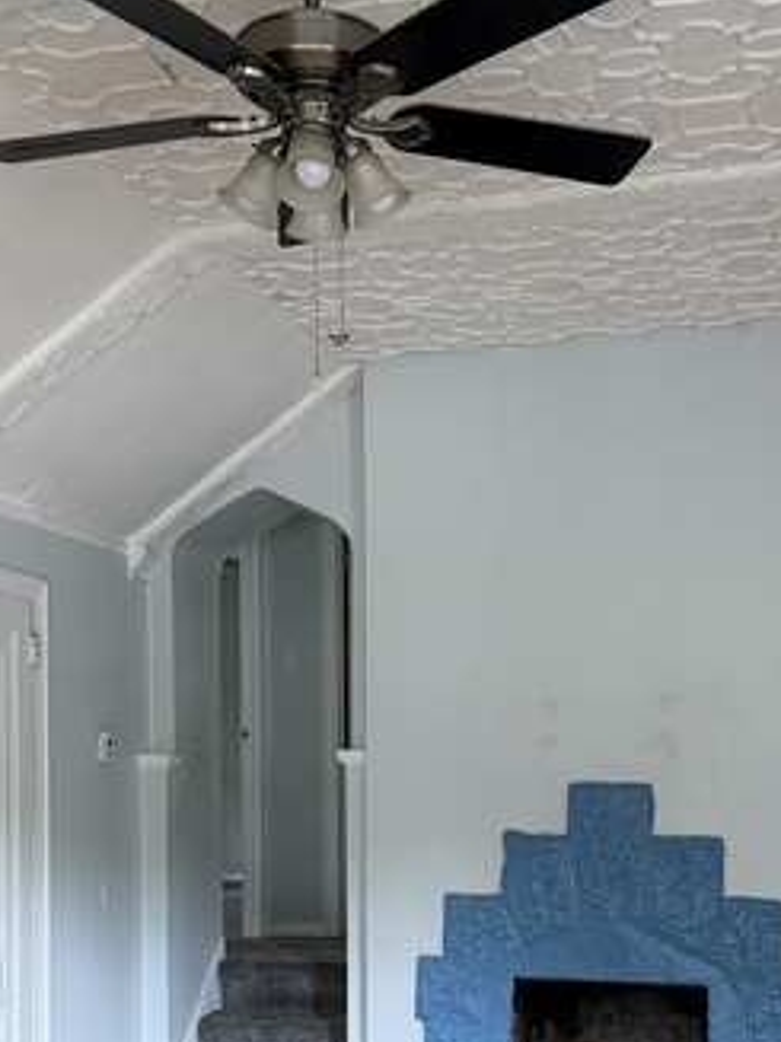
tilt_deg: -0.4
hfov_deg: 29.6
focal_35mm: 49
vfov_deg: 37.8
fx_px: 1475
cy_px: 801
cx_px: 437
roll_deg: +0.4
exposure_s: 1/60
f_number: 1.78
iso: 400
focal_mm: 6.76
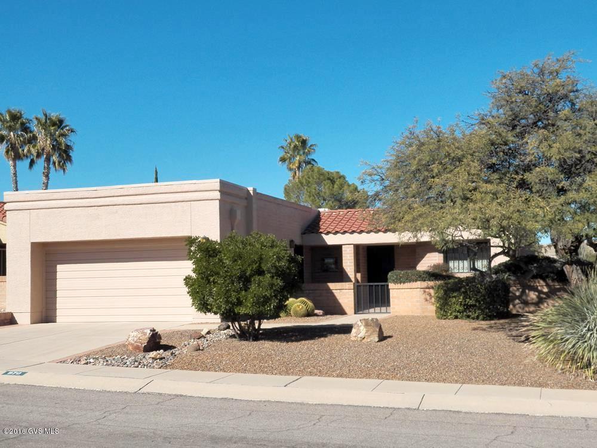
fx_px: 862
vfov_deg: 29.1
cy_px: 224
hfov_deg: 38.2
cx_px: 298
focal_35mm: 50
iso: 125
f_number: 4
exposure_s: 1/2000
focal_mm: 8.9
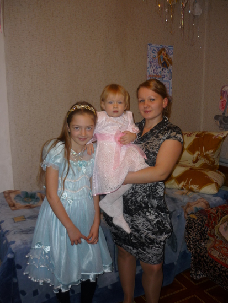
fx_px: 290
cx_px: 114
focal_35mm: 33
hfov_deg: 43.0
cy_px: 152
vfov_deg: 55.3
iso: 100
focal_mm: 5.5
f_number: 2.8
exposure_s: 1/30
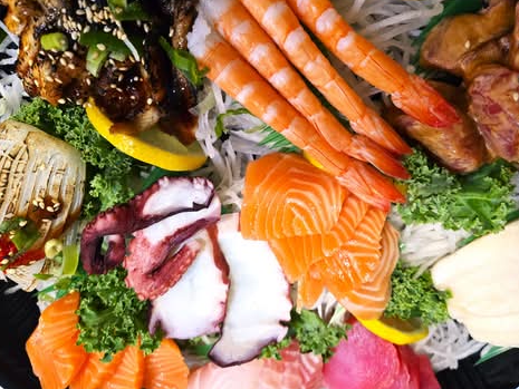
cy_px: 181
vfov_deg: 48.2
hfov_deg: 61.5
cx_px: 282
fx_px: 435
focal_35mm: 29
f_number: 1.8
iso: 1000
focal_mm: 5.4
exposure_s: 1/120
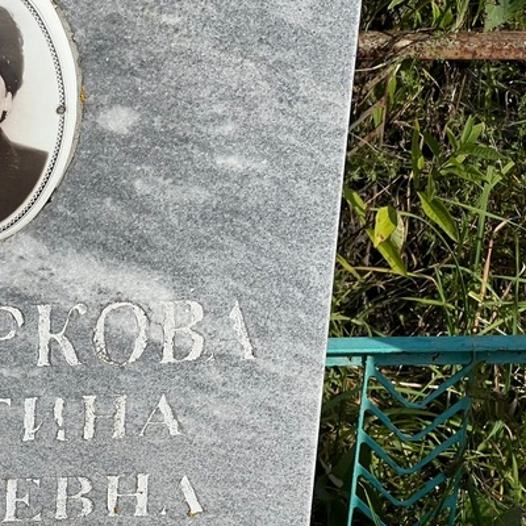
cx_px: 3
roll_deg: -0.5
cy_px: 364
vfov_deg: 12.8
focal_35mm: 136
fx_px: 2338
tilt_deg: -26.8
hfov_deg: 12.7
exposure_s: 1/1429
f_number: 2.8
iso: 32
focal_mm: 9
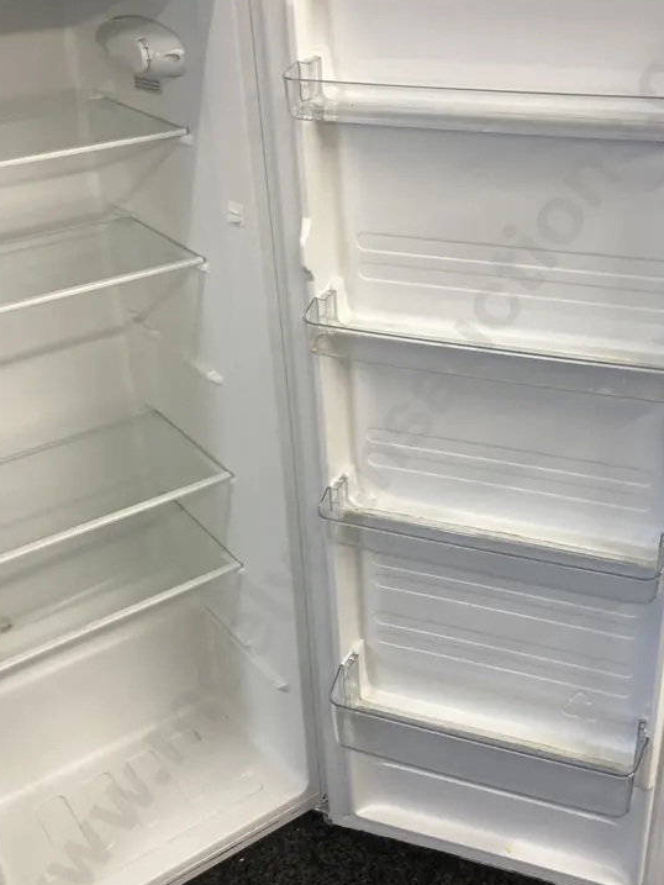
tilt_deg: -29.6
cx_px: 397
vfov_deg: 46.8
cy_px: 437
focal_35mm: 40
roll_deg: +1.2
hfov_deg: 35.8
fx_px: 1023
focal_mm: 3.99
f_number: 1.8
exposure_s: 1/50
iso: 64
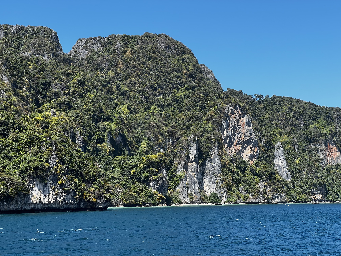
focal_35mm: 77
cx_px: 170
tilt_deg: +8.1
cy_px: 128
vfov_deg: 19.1
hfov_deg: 25.3
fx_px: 759
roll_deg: +2.0
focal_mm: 9
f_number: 2.8
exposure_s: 1/536
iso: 32
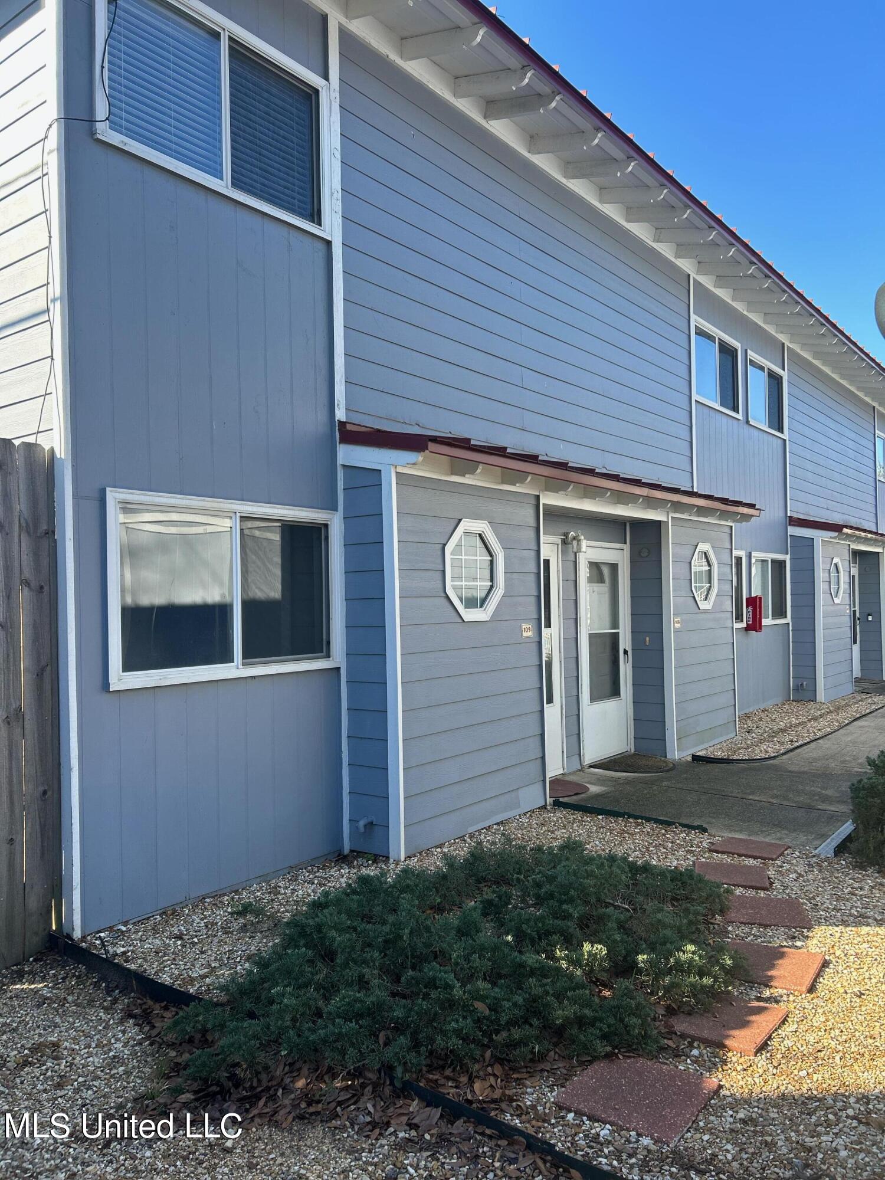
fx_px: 886
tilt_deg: +0.5
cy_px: 590
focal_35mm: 26
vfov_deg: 67.3
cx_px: 442
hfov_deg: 53.1
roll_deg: +1.6
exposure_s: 1/723
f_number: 1.5
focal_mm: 5.7
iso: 50
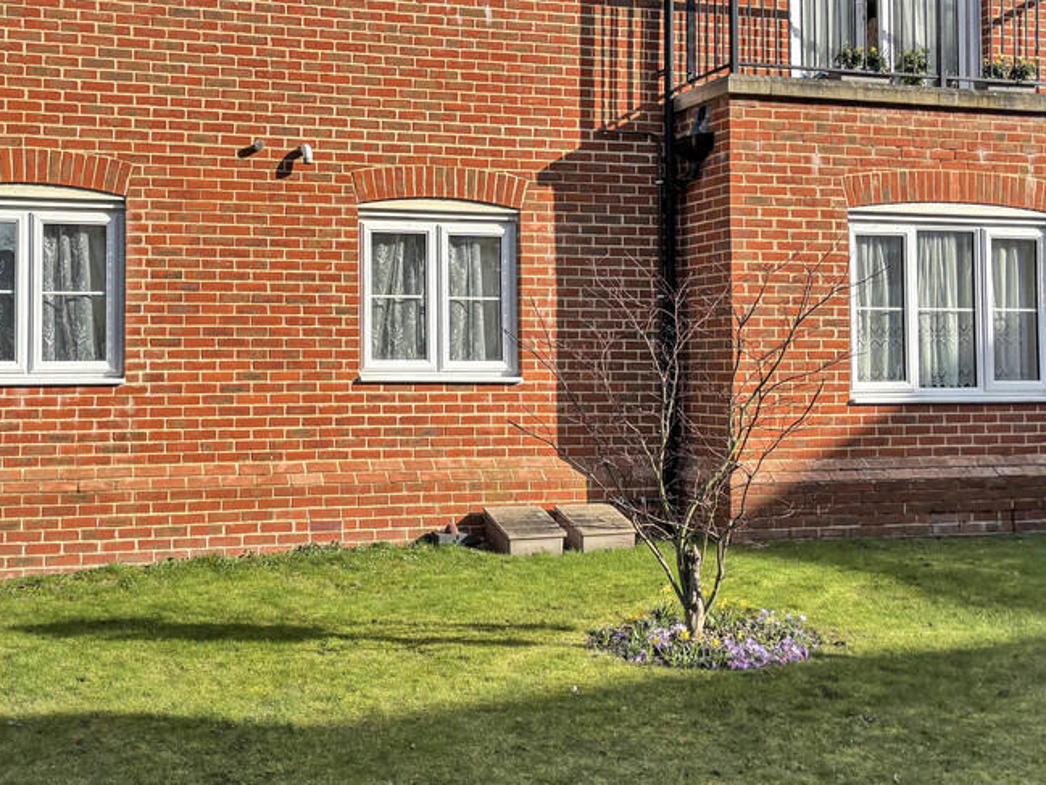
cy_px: 185
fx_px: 1239
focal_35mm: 41
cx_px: 338
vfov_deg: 34.3
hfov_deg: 45.0
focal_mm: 5.96
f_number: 1.6
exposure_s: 1/1812
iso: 50
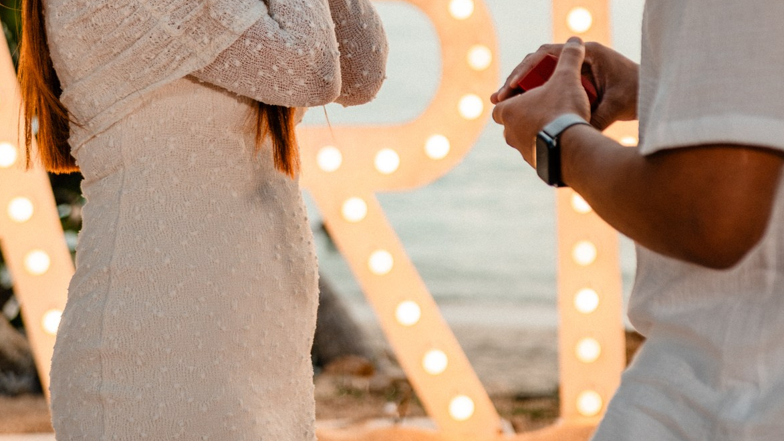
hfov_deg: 20.3
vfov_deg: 11.4
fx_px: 2183
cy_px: -35
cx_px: 304
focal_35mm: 105
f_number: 2.5
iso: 160
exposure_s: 1/250
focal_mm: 50
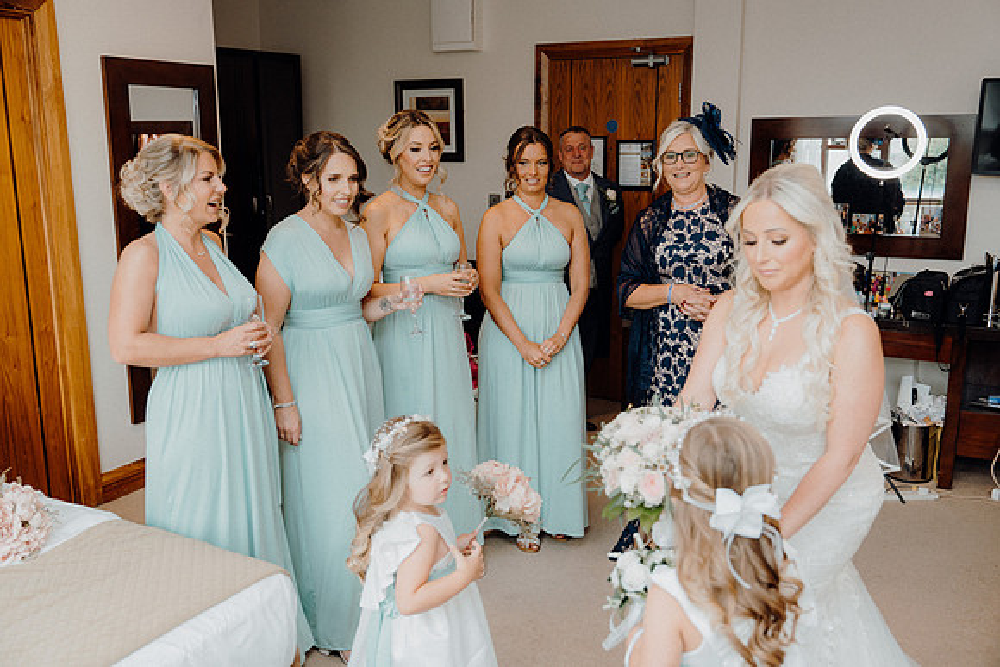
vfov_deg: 40.0
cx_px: 500
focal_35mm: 33
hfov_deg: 57.2
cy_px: 334
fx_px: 917
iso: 320
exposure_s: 1/160
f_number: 3.5
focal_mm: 33
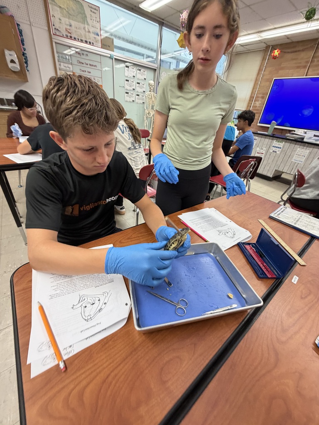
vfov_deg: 102.1
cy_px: 212
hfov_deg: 85.7
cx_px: 160
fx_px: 172
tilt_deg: -32.2
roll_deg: -9.2
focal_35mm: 14
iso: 250
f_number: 2.2
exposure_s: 1/60
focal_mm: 2.22
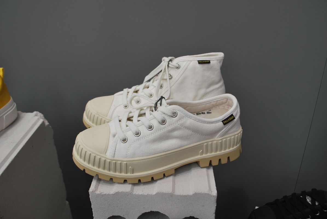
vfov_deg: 40.1
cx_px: 164
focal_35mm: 33
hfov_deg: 57.2
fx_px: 300
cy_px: 110
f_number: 5
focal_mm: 22
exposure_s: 1/100
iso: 200
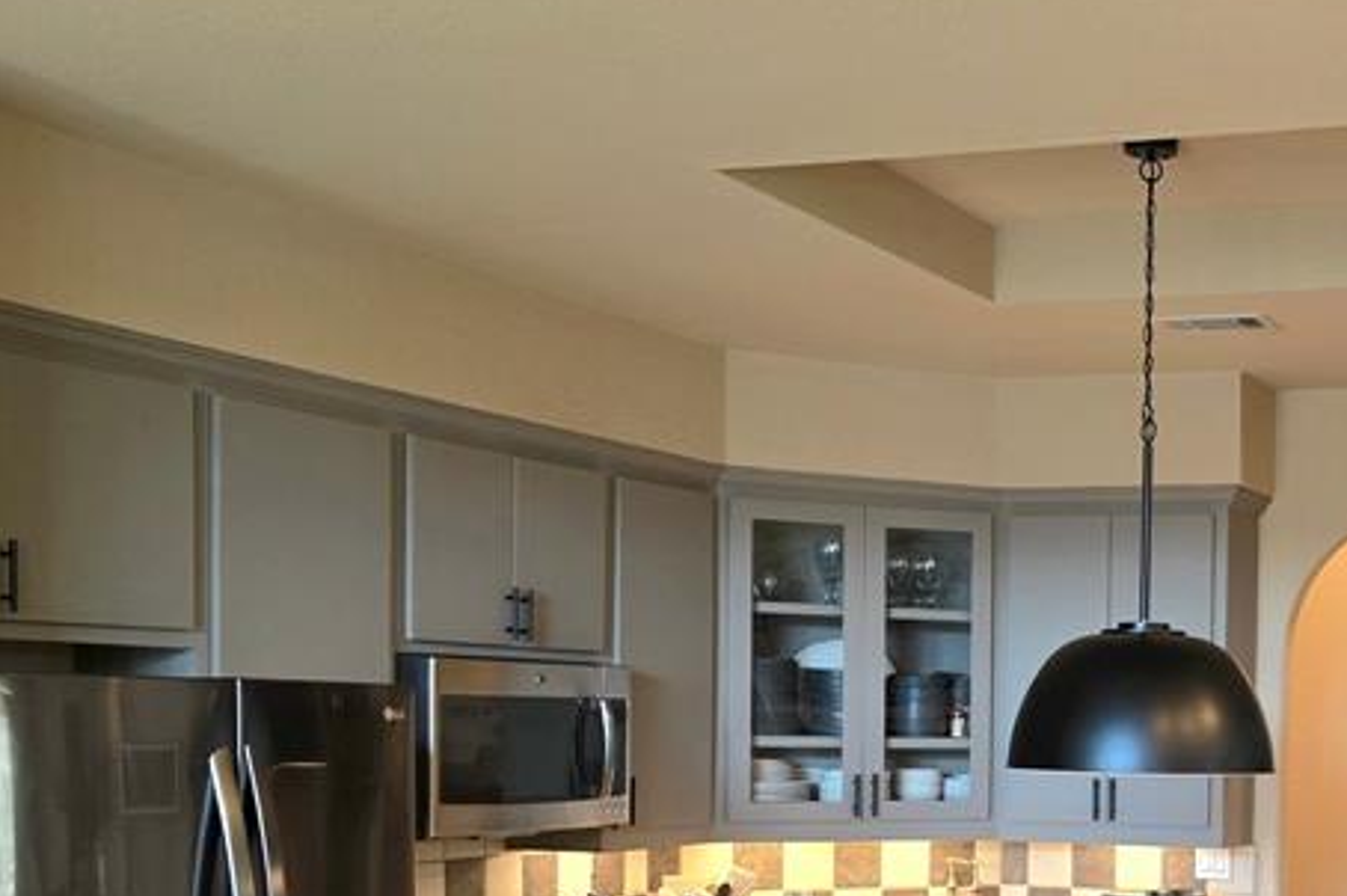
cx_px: 1228
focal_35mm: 54
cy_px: 765
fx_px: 2019
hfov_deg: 34.7
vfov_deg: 24.5
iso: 320
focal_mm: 6.3
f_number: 1.7
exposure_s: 1/120
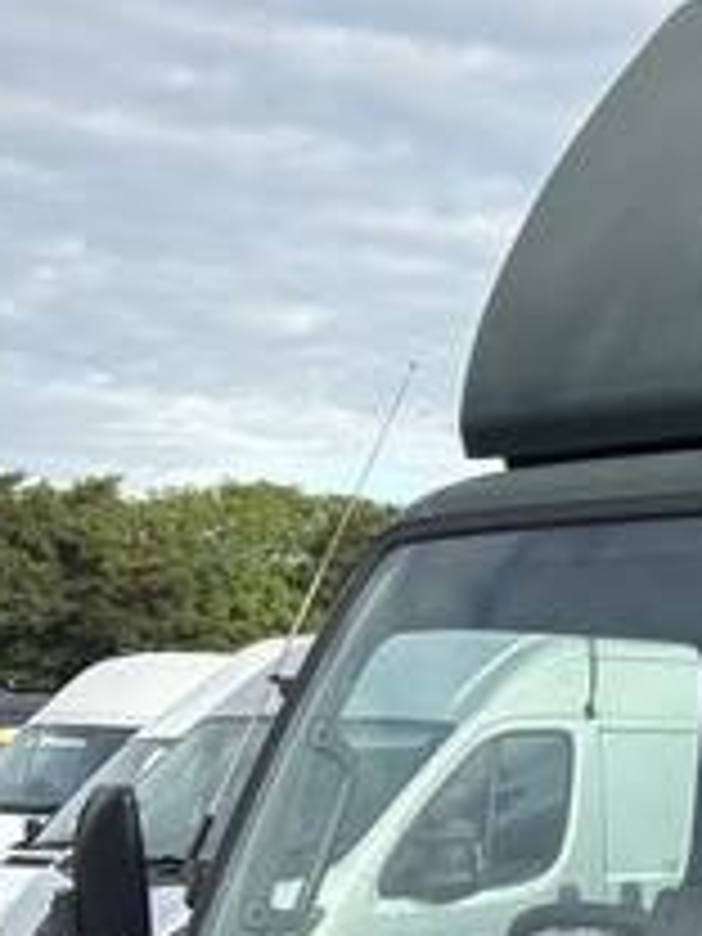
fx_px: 3028
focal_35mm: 112
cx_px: 1382
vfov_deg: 17.5
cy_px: 675
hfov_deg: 11.9
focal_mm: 5.96
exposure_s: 1/1337
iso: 50
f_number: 1.6
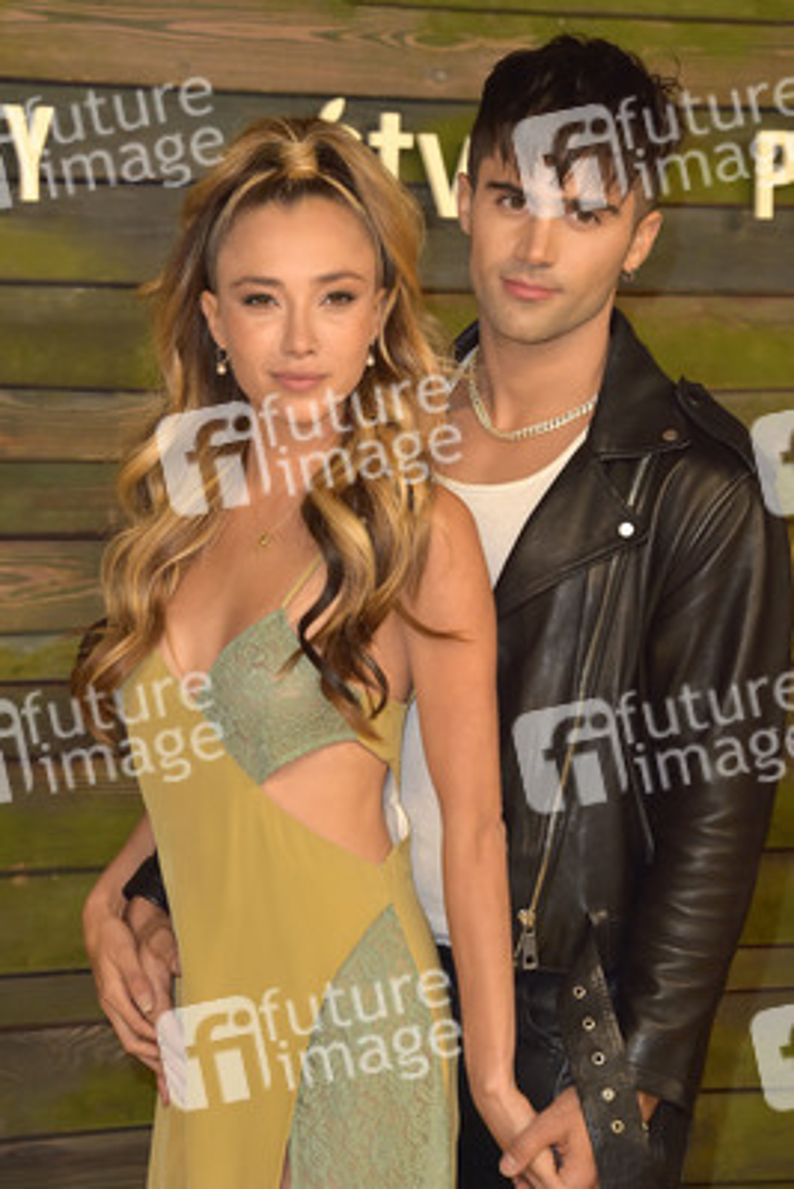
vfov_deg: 17.6
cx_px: 397
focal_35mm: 116
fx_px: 3834
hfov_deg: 11.8
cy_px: 594
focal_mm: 116
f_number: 7.1
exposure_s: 1/250
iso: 320
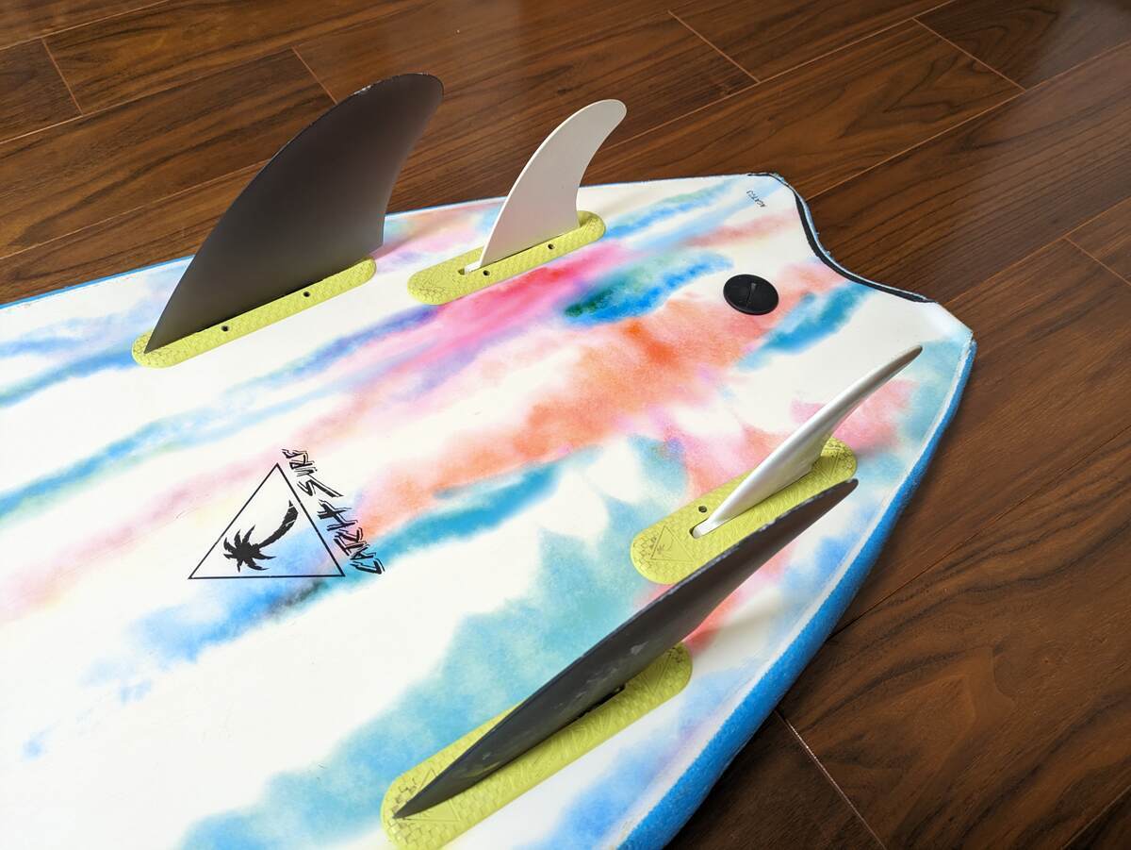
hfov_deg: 69.4
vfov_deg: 54.9
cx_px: 566
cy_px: 425
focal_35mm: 25
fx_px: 817
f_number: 1.89
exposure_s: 1/25
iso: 127
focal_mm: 5.43
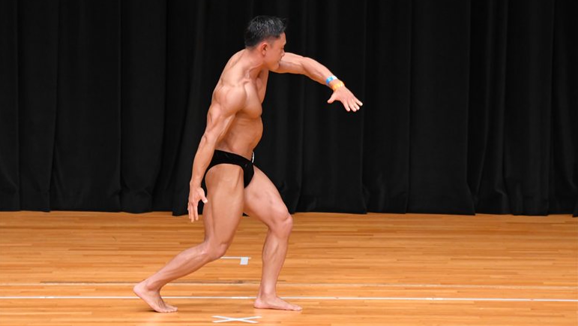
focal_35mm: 300
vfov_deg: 4.1
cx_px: 288
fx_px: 4599
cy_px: 148
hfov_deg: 7.2
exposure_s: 1/400
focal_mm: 190
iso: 4000
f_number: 5.6
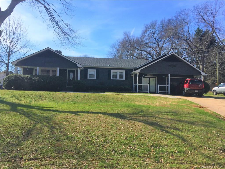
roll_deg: -2.4
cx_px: 112
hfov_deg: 61.7
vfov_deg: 48.2
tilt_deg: +2.2
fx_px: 188
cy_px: 84
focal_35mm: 29
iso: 32
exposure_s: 1/2326
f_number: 2.2
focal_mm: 4.15
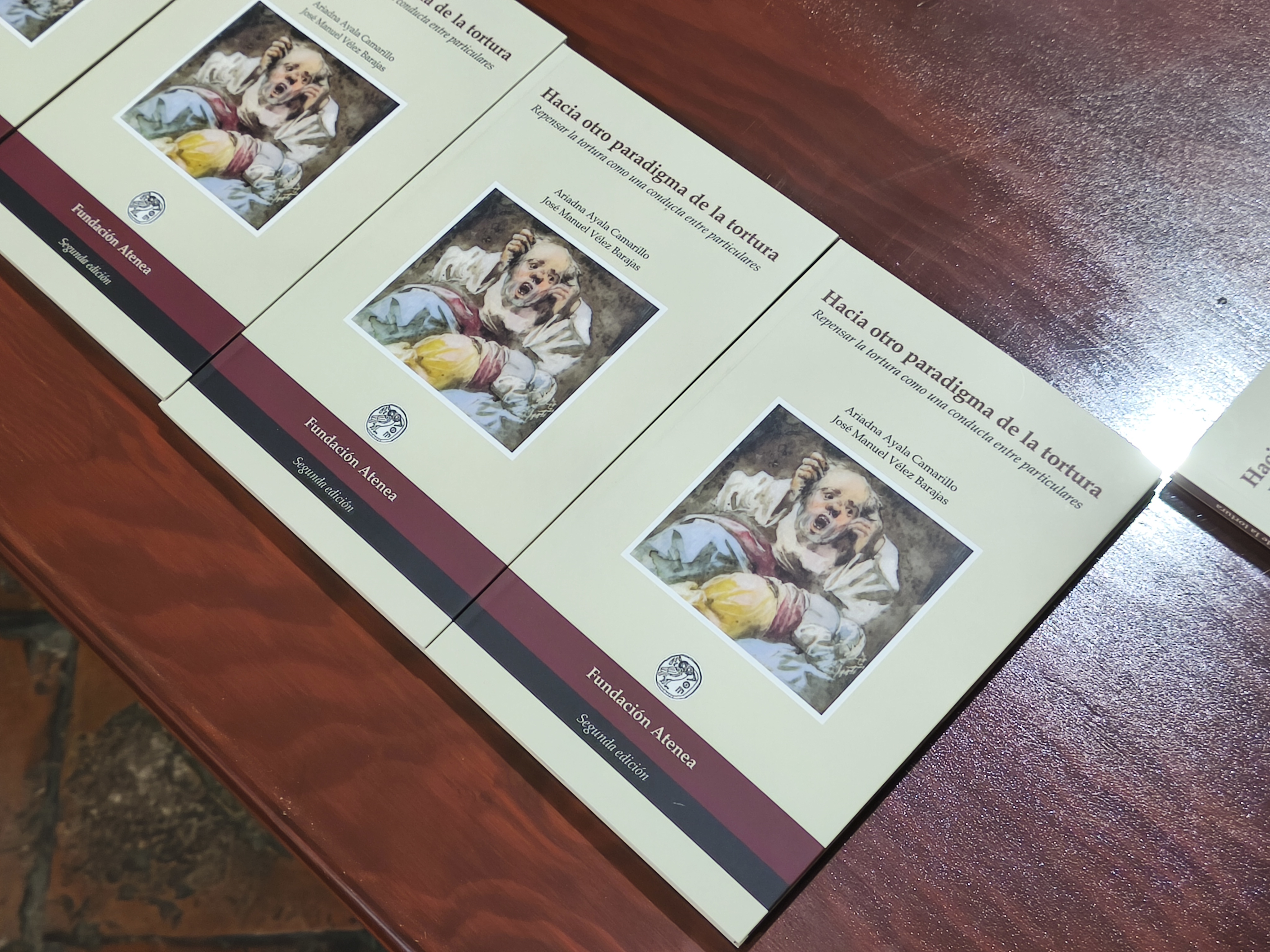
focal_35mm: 50
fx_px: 1834
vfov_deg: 29.1
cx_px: 635
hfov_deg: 38.2
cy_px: 476
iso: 320
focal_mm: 5.35
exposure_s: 1/120
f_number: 1.7
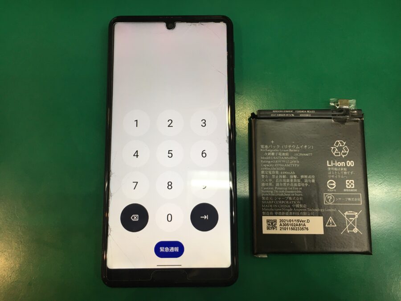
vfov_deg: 48.2
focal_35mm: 29
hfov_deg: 61.7
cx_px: 200
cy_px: 150
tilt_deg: -81.5
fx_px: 336
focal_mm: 4.15
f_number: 2.2
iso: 25
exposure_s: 1/40
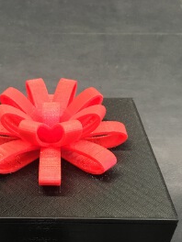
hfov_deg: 32.4
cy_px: 181
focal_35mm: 44
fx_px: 308
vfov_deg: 41.7
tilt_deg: -59.6
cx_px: 50
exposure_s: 1/30
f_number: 2.2
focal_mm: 4.15
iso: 200
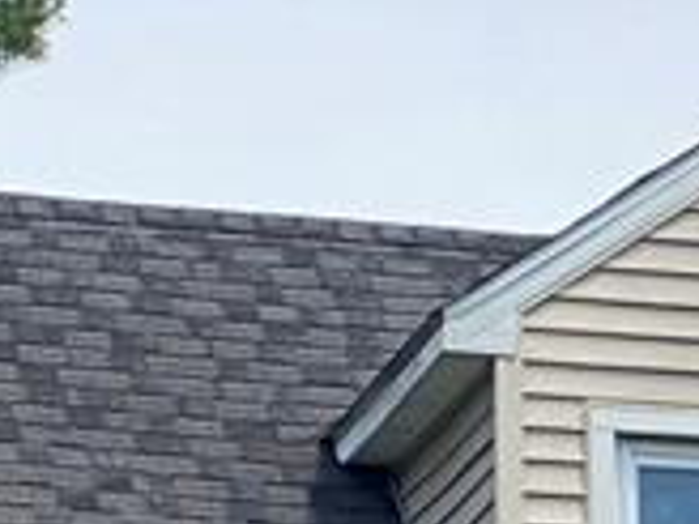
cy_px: 1223
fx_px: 6543
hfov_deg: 5.9
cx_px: 1611
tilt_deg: +6.2
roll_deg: +1.4
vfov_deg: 4.5
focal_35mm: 324
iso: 20
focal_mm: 6
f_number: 2
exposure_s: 1/1370
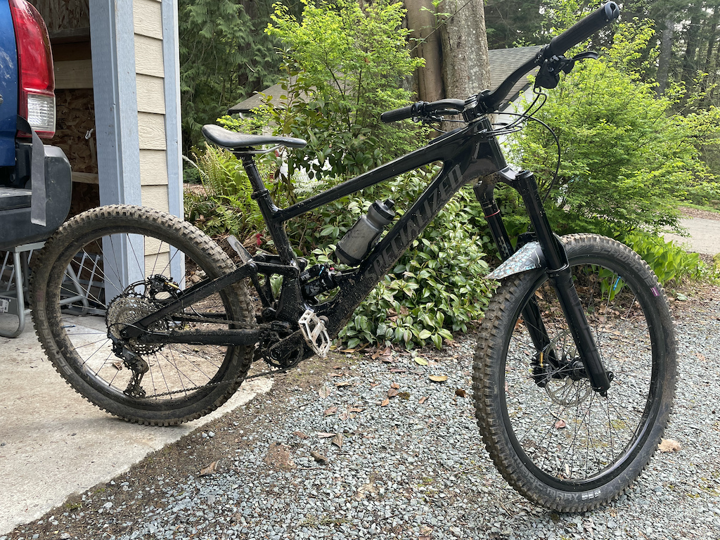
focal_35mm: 26
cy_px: 270
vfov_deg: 53.1
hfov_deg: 67.3
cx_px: 360
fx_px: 541
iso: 40
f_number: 1.6
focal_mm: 4.2
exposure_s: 1/121
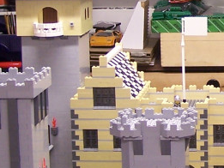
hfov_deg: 13.0
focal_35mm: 149
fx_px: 965
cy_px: 33
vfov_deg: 9.9
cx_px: 257
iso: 80
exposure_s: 1/6
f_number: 2.8
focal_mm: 6.3
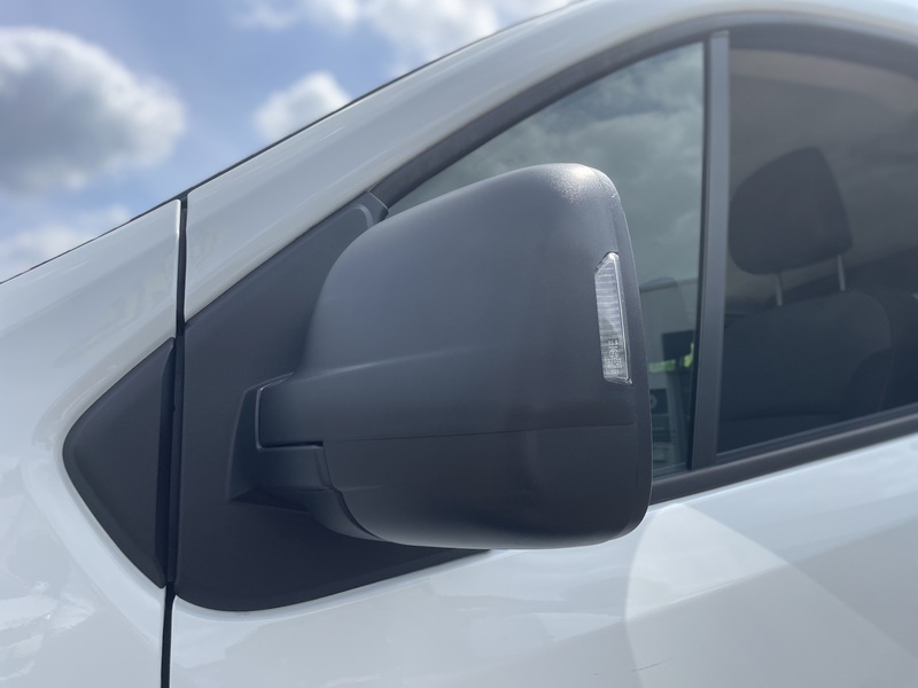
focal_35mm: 26
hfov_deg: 67.3
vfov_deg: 53.1
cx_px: 459
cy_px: 344
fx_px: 690
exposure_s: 1/3205
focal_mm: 4.2
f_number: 1.6
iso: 50
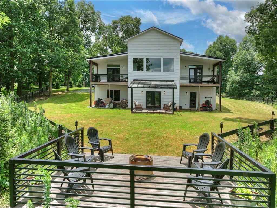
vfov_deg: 56.8
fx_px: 192
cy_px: 104
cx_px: 138
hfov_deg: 71.6
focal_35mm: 24
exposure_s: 1/3200
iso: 170
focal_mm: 12.3
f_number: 2.8
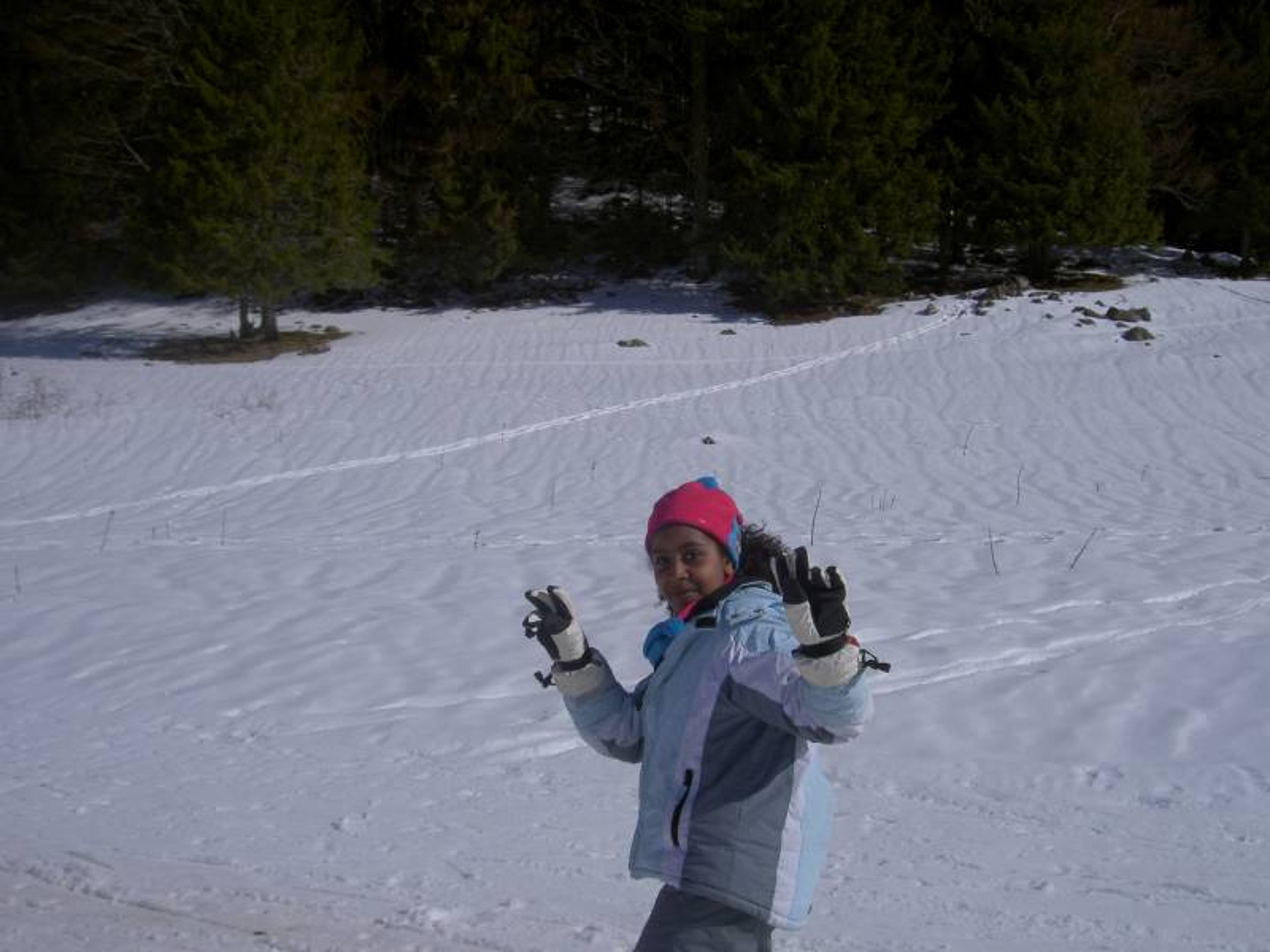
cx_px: 635
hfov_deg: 47.9
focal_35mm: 39
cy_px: 476
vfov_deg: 36.8
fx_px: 1431
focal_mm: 8
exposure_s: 1/2000
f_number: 4.7
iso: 100
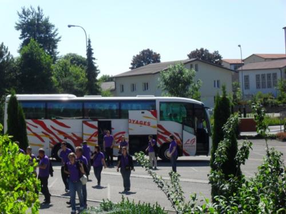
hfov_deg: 22.0
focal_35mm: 89
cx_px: 143
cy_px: 107
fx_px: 735
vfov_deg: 16.6
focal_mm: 15.7
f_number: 5.5
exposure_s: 1/500
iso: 100
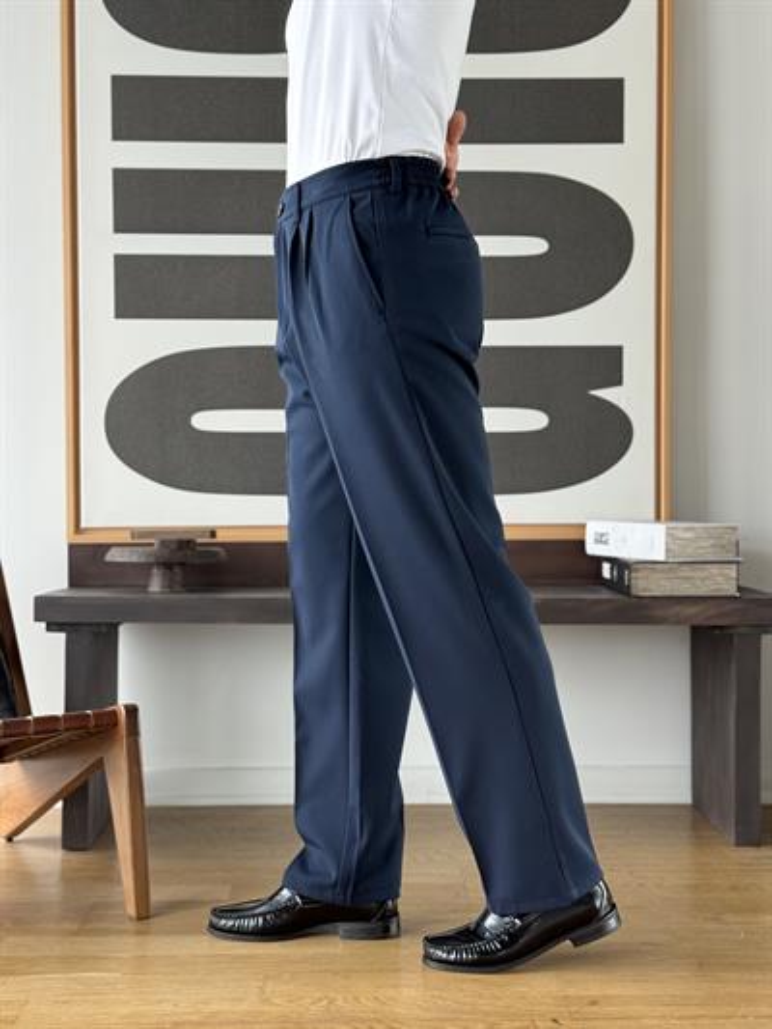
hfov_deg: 30.3
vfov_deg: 39.6
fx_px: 1427
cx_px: 386
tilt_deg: -1.0
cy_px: 514
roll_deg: -0.2
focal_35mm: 48
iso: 80
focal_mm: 6.76
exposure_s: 1/132
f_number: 1.78
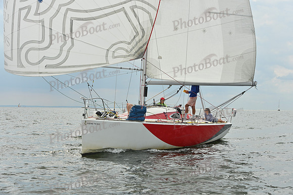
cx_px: 146
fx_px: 570
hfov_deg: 28.8
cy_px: 98
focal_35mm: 70
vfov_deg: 19.5
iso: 320
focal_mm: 70
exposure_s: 1/1250
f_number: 8
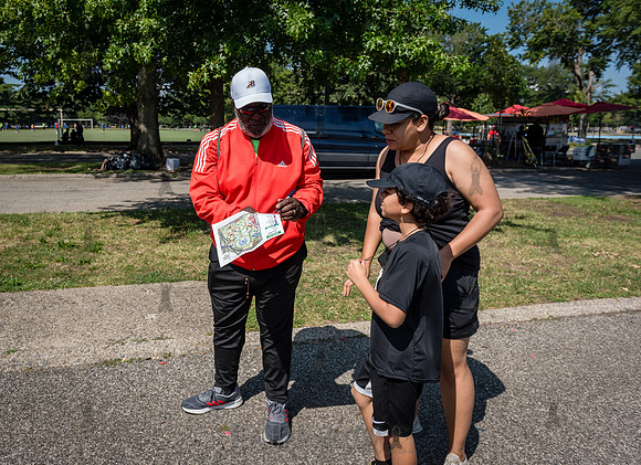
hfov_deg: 63.9
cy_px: 211
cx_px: 260
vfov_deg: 49.1
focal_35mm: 28
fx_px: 509
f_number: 5
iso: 400
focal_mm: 24
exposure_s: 1/2000
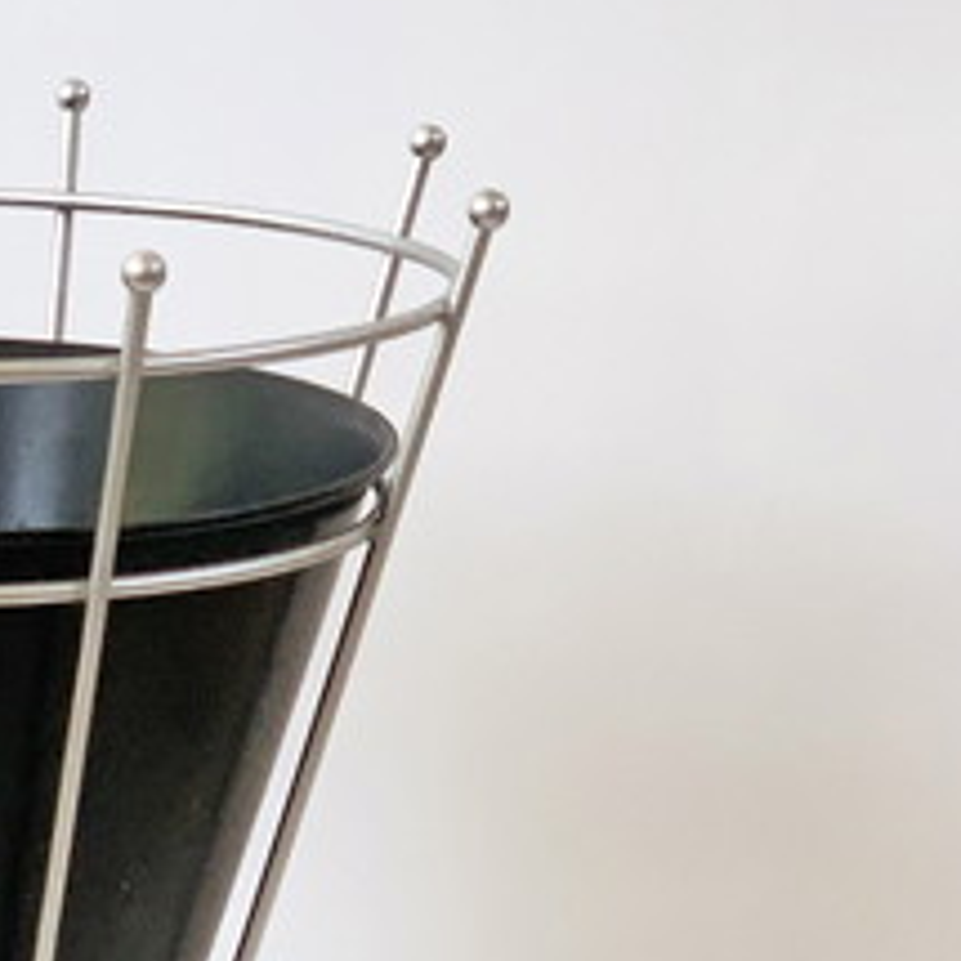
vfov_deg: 11.8
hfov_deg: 11.8
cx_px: -98
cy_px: 1097
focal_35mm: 146
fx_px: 4586
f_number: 2.4
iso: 125
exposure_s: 1/100
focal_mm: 6
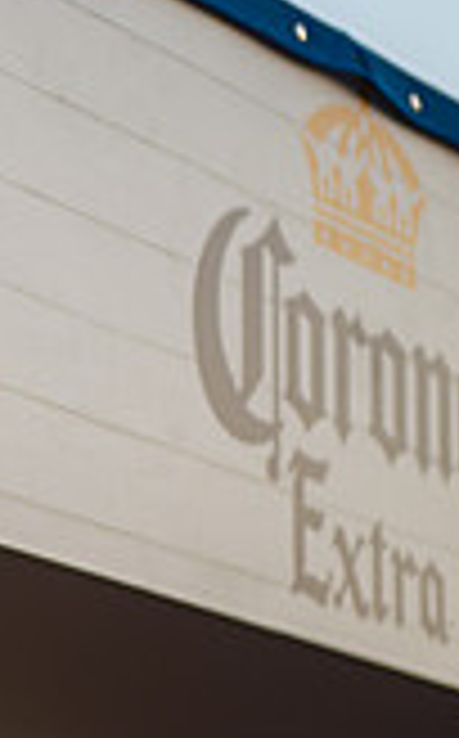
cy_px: 587
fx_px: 5082
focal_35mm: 253
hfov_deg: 5.0
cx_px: -580
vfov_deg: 8.3
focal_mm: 70
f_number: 2.8
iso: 125
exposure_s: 1/1000
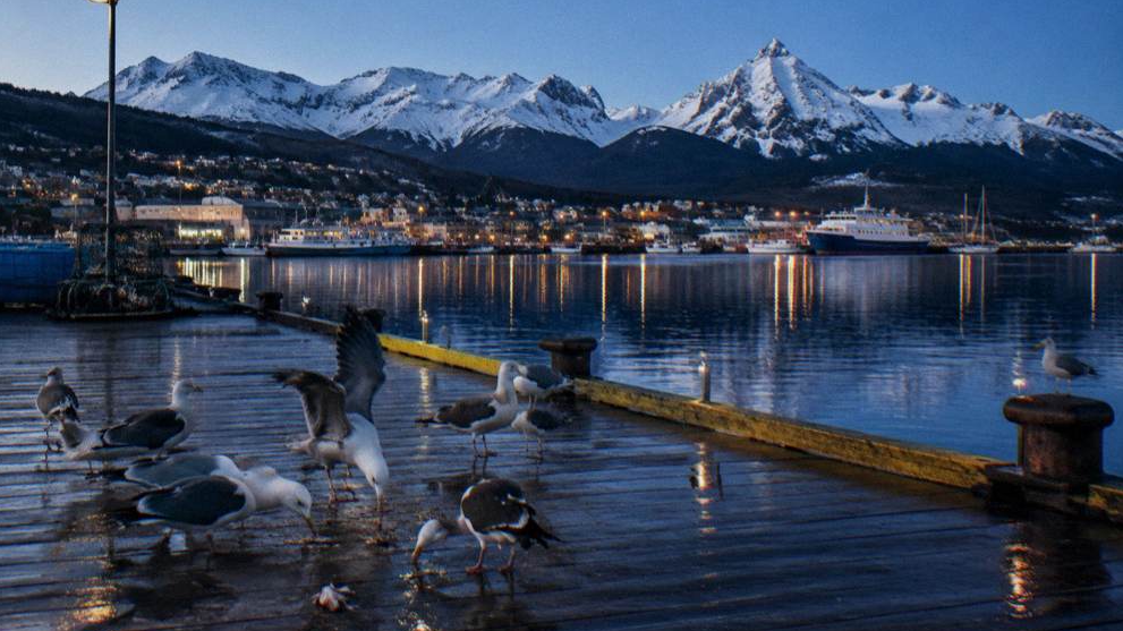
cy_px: 281
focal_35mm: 37
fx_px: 1102
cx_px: 560
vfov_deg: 31.9
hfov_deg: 54.0
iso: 4000
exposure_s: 1/25
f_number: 8
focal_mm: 35
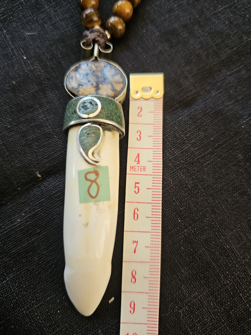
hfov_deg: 58.9
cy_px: 168
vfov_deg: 73.9
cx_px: 126
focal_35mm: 23
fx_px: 222
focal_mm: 6.3
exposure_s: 1/52
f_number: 1.7
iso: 80
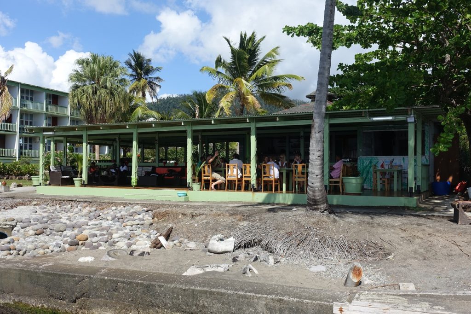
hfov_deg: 54.4
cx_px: 236
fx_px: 458
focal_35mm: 35
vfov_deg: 37.8
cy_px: 157
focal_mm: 12.81
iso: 125
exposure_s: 1/500
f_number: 5.6
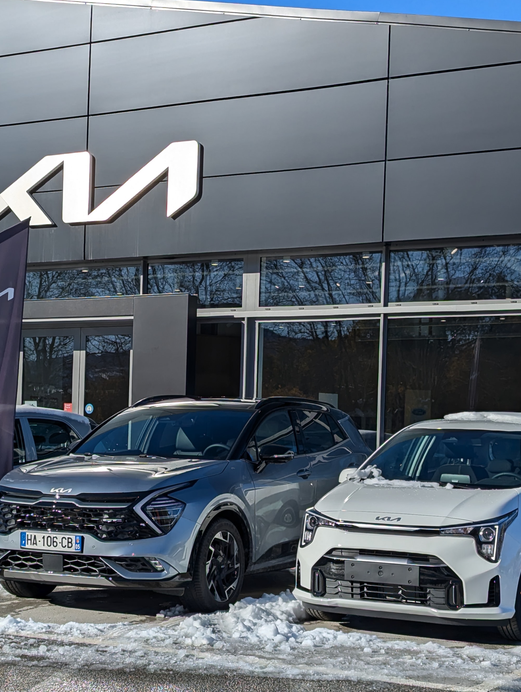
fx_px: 1481
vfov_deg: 26.2
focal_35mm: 74
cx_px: 166
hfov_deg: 19.9
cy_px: 438
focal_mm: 6.81
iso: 42
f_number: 1.85
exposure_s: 1/4739
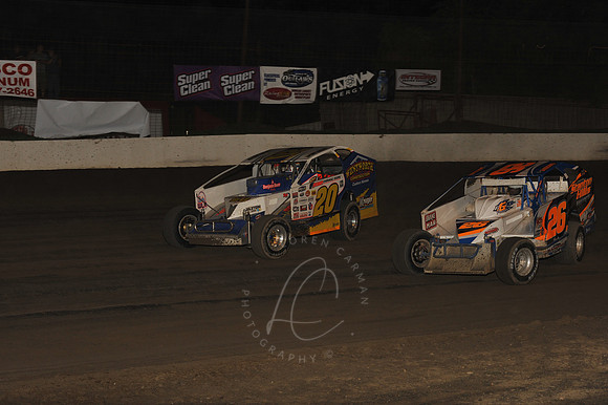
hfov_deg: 25.4
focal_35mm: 80
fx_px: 1350
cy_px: 202
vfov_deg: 17.0
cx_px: 304
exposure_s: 1/320
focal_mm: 80
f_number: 7.1
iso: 800
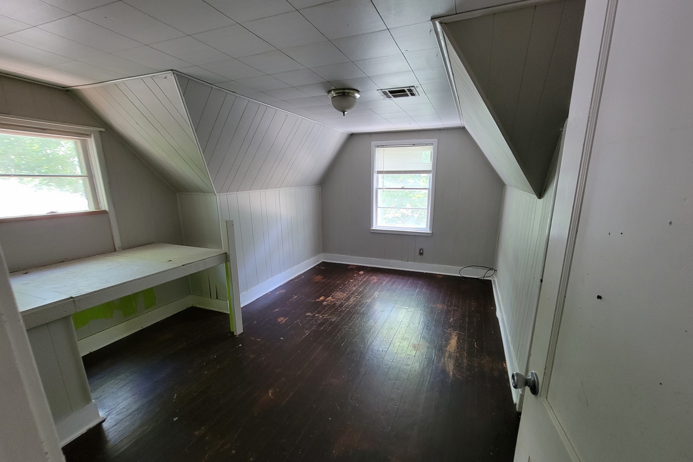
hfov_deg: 104.2
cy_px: 253
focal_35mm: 14
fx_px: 269
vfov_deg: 81.0
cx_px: 357
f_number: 2.2
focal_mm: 2.2
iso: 320
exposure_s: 1/30
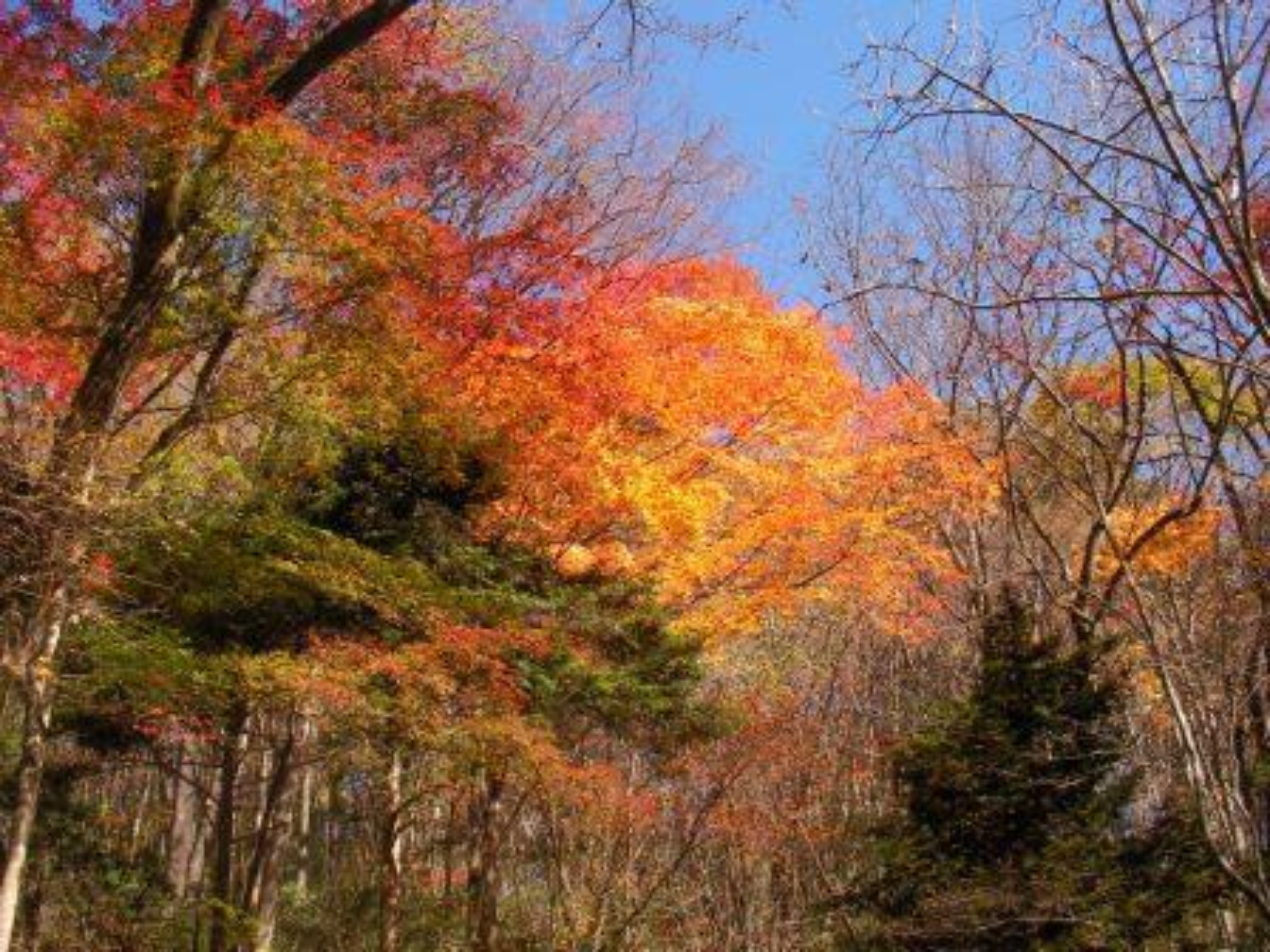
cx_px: 635
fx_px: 2238
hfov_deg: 31.7
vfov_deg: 24.0
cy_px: 476
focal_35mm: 61
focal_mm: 9.3
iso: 50
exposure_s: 1/280
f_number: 3.6
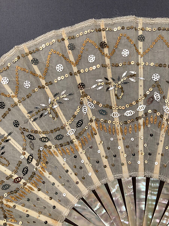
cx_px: 84
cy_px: 113
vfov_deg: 63.4
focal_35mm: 28
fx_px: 182
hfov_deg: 49.7
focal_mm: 3.99
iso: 32
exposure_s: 1/120
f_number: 1.8
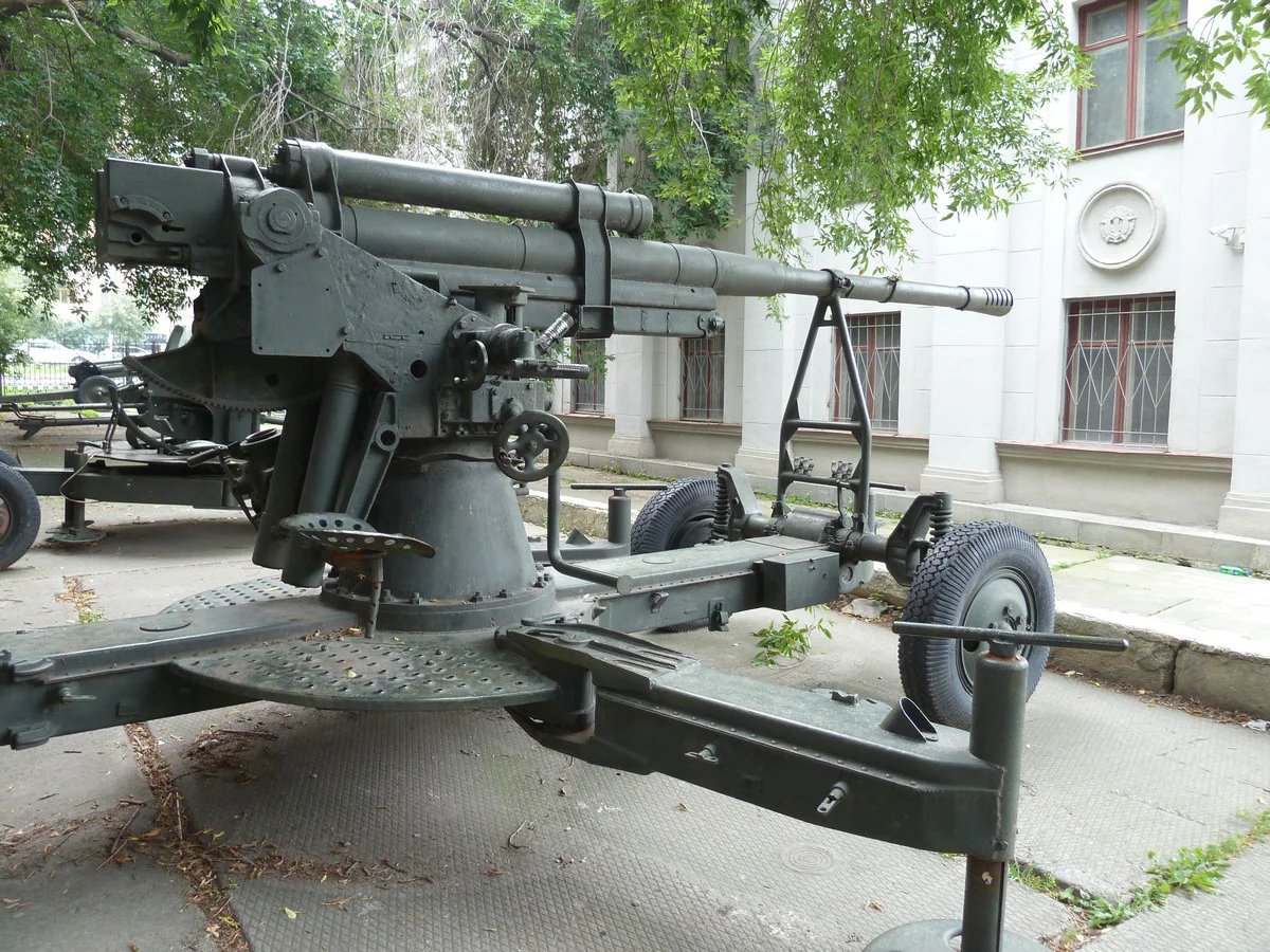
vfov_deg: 54.9
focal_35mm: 25
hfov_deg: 69.4
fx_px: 917
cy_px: 476
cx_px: 635
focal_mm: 4.1
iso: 100
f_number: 3.3
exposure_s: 1/40
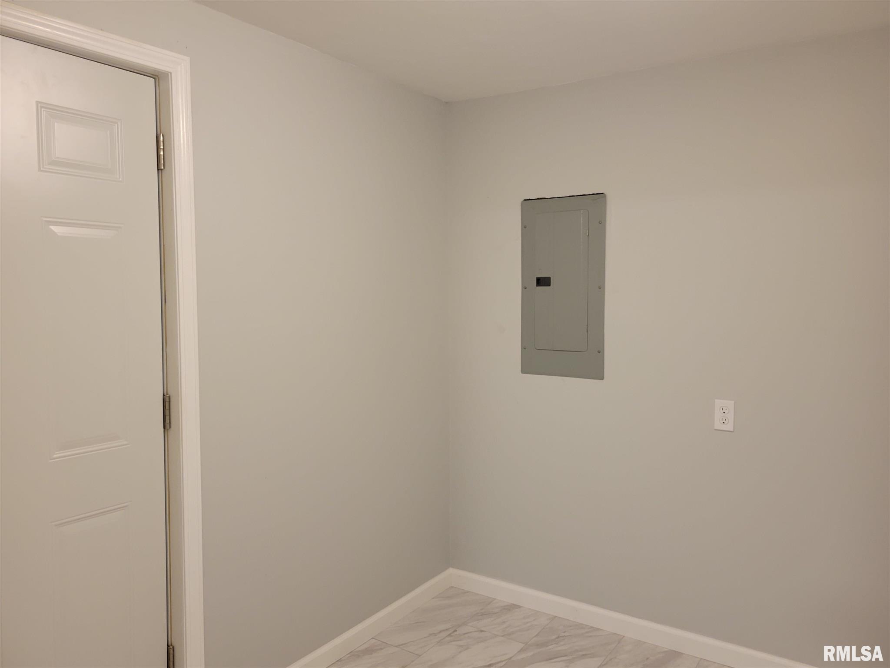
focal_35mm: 26
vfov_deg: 53.1
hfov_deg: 67.3
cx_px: 445
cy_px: 334
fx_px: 668
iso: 250
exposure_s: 1/40
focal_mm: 5.4
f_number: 1.8
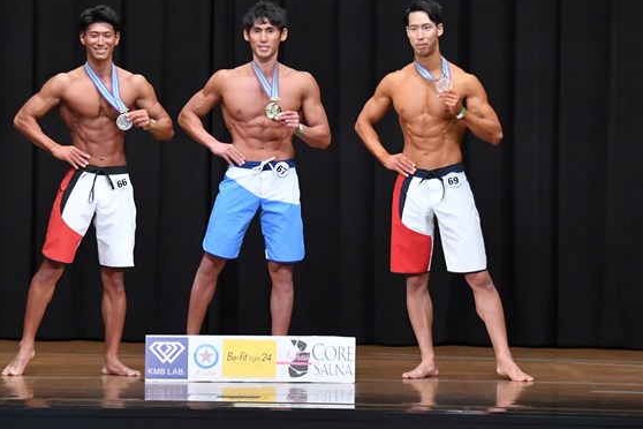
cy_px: 164
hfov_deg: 9.4
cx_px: 203
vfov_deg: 6.3
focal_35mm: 218
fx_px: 3893
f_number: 5.6
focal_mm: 105
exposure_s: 1/400
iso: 8000
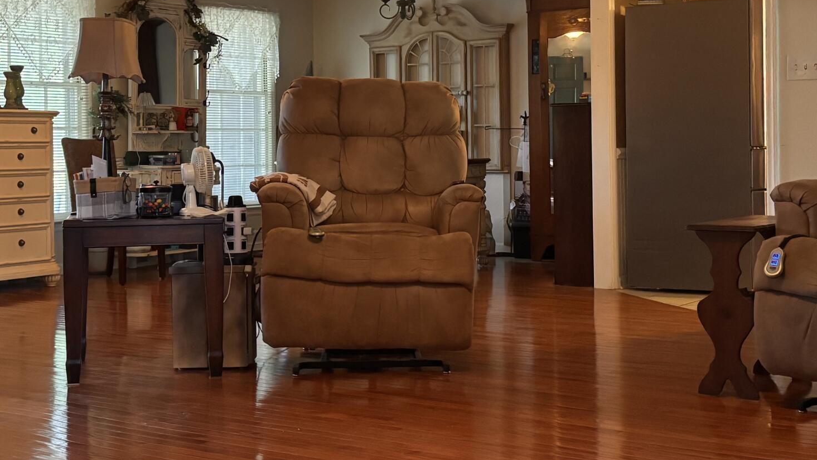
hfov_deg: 36.0
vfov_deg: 20.6
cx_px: 390
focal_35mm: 58
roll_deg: +1.9
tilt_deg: -2.2
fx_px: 1256
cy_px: 137
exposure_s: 1/40
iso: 640
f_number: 1.6
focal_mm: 5.96
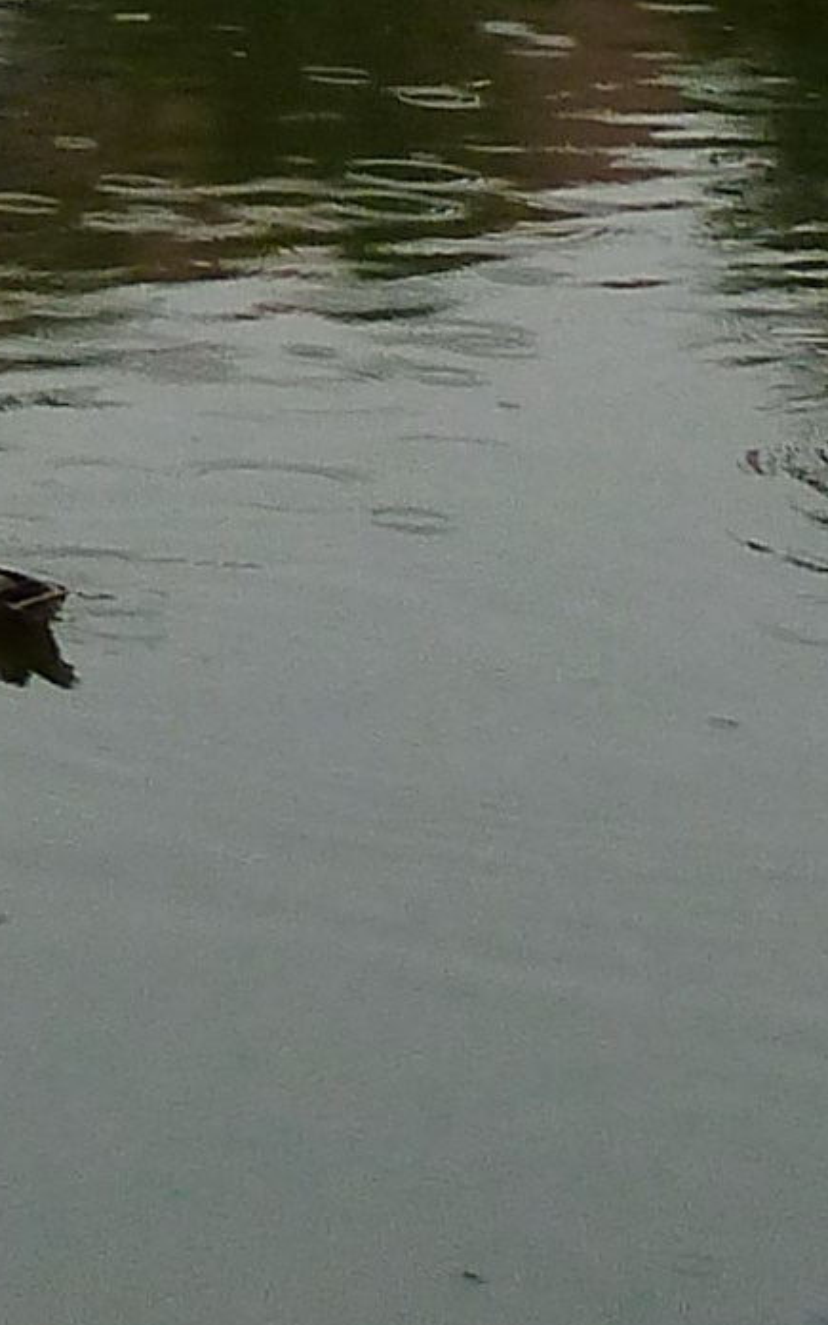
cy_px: -1475
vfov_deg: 9.9
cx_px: -2351
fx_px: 7004
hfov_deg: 5.9
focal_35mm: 194
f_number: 3.5
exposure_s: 1/125
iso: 125
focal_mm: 5.3
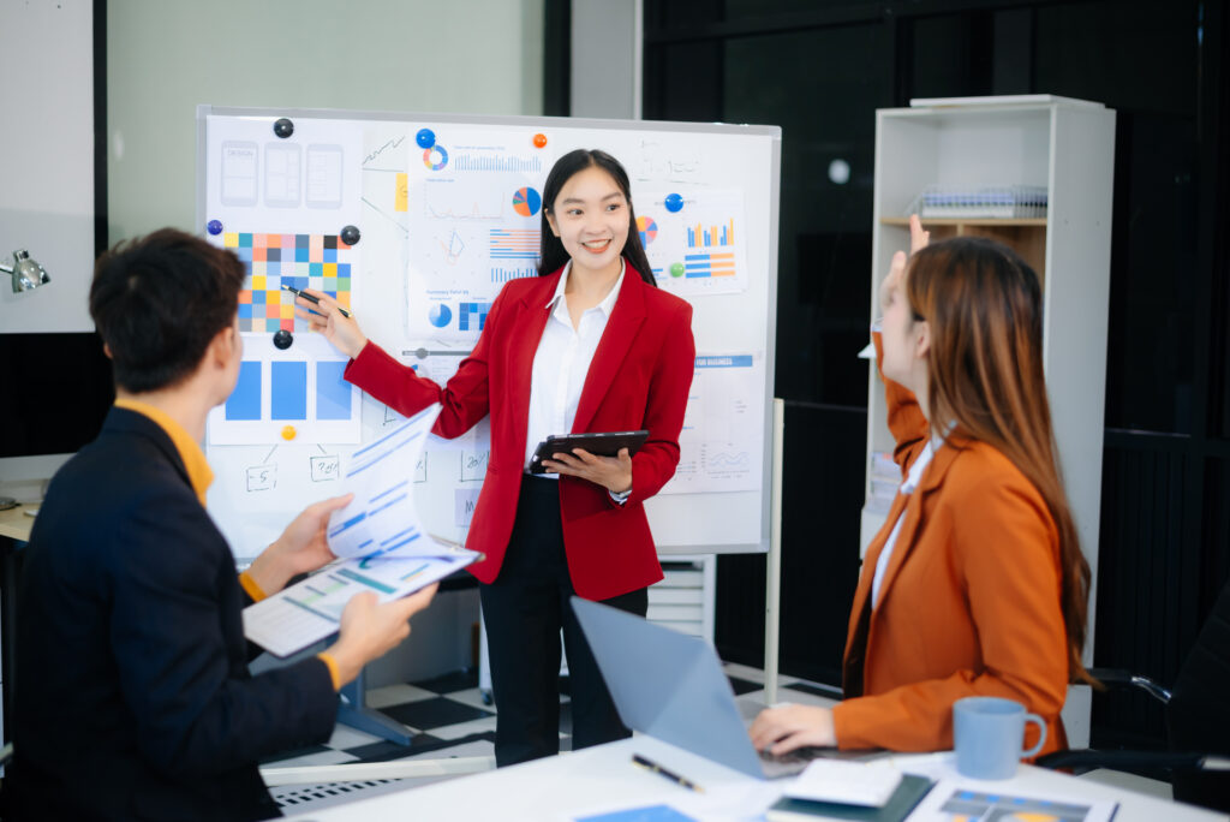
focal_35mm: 50
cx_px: 615
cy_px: 411
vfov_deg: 27.0
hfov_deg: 39.6
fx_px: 1709
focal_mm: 50
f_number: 2
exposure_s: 1/320
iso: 400
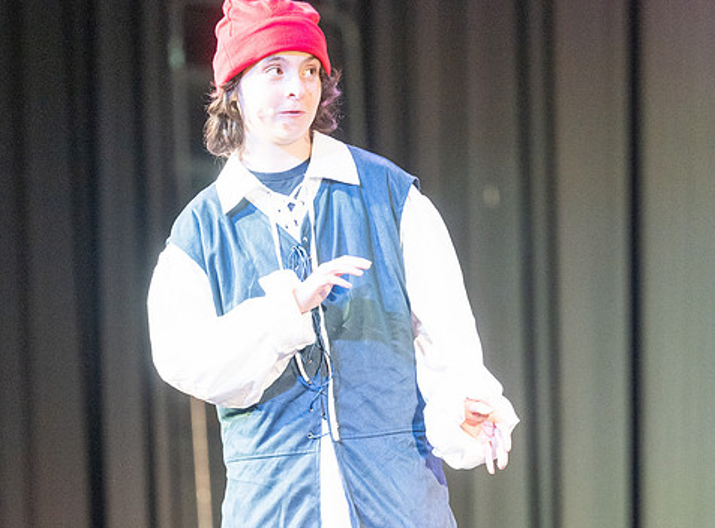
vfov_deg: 6.1
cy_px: 277
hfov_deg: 8.2
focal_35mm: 243
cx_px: 338
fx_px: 4990
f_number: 2.8
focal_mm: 165
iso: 4500
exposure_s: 1/320
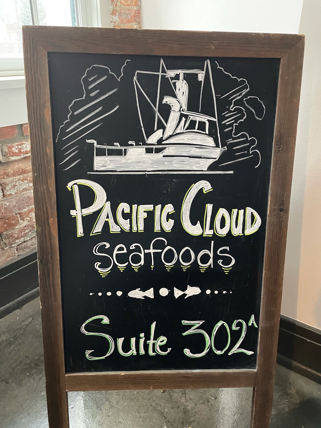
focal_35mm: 26
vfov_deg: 67.3
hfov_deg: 53.1
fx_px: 321
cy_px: 214
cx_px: 160
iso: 640
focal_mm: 4.2
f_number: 1.6
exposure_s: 1/30
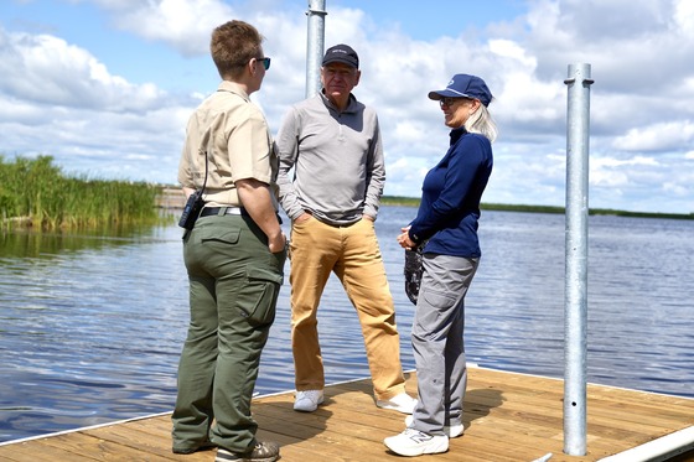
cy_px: 231
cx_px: 347
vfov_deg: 30.5
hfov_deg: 44.5
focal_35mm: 44
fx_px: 848
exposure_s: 1/3200
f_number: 2.8
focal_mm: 44
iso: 100
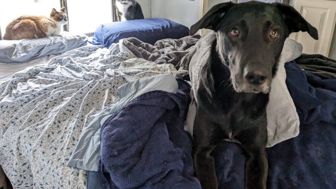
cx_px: 169
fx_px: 267
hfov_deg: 64.3
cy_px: 72
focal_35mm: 30
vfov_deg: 38.7
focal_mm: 4.38
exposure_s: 1/60
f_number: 1.73
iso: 279
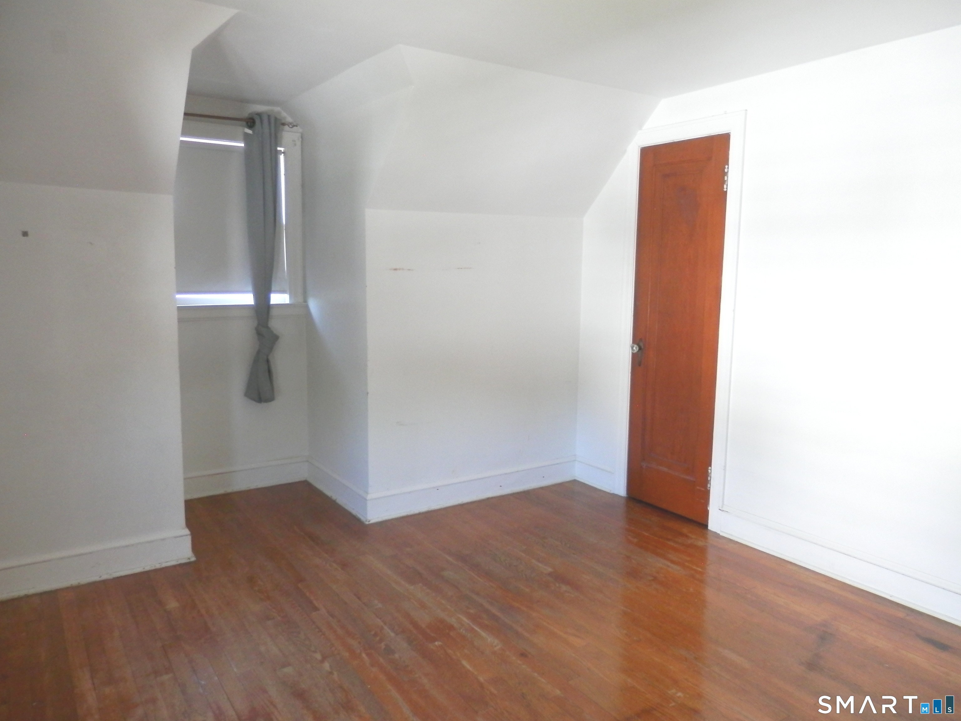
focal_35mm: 25
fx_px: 694
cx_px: 480
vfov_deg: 54.9
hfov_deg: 69.4
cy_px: 360
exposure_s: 1/30
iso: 200
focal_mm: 4.5
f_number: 3
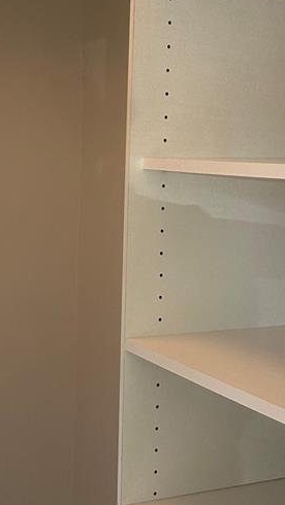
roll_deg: -1.6
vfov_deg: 32.8
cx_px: 55
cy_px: 231
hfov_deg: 18.7
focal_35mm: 64
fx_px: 859
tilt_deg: -5.6
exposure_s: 1/120
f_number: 1.78
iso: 200
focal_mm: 6.86
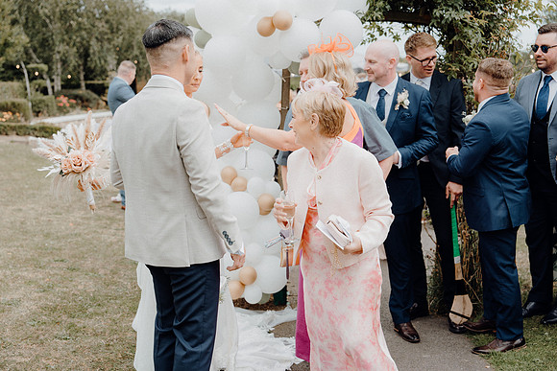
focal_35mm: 47
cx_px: 278
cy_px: 186
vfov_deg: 28.7
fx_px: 727
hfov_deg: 41.9
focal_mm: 47
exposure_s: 1/500
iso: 125
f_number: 3.5
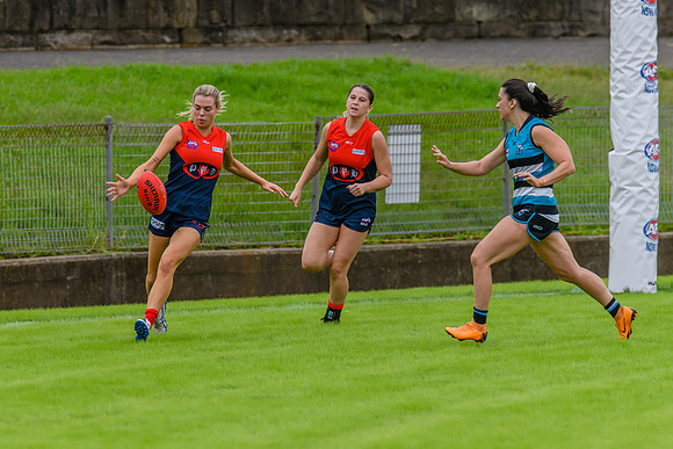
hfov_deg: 3.2
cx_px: 237
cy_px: 237
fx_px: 11983
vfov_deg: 2.1
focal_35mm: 641
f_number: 5.6
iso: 800
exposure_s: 1/2000
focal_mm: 420
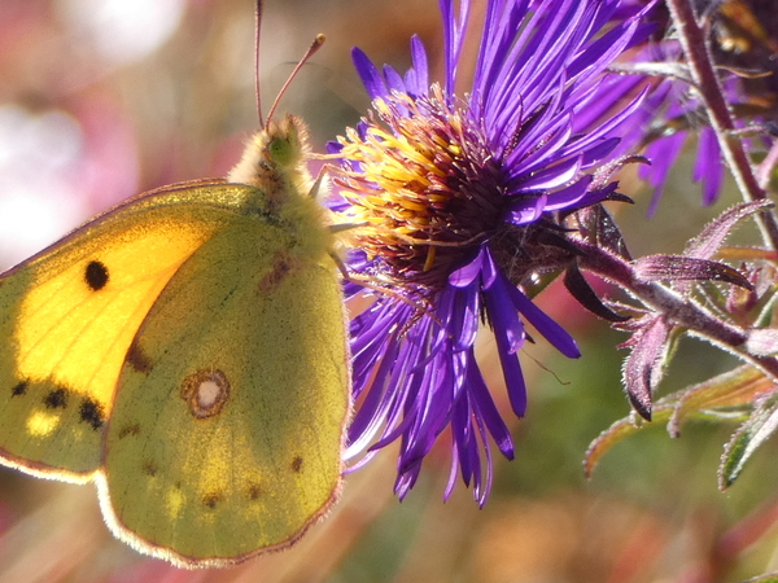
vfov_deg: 5.0
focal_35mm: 300
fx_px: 6743
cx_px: 320
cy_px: 250
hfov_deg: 6.6
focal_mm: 37.8
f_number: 5.5
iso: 125
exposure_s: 1/80
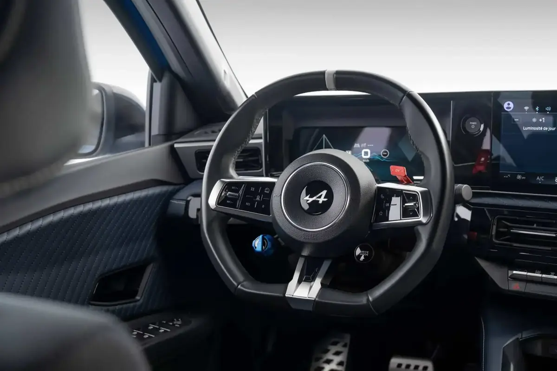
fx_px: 665
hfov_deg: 45.4
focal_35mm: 43
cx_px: 278
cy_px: 186
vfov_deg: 31.2
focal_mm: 43
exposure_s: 1/4
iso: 100
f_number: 5.6
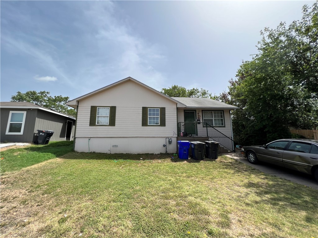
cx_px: 159
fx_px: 119
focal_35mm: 13
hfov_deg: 106.2
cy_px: 119
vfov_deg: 89.9
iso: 32
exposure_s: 1/1672
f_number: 1.8
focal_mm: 1.57
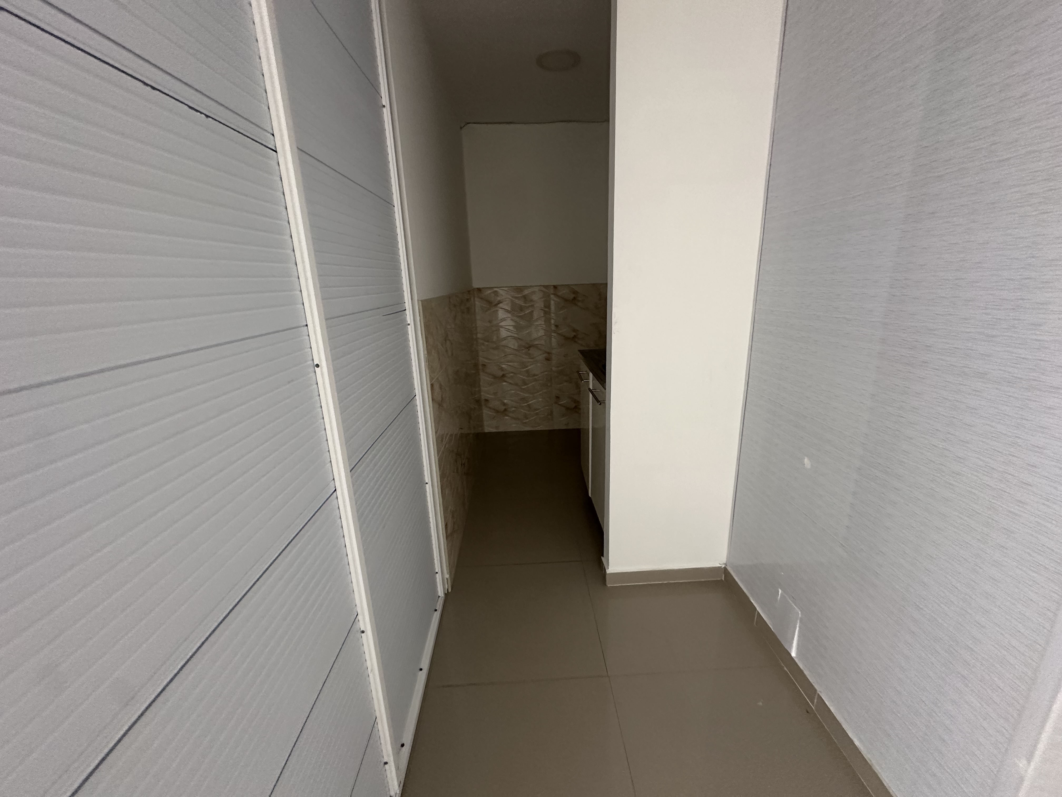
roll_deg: +1.1
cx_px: 531
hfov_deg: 102.1
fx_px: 430
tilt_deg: -12.4
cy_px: 398
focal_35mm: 14
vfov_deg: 85.7
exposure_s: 1/60
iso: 320
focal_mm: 2.22
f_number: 2.2
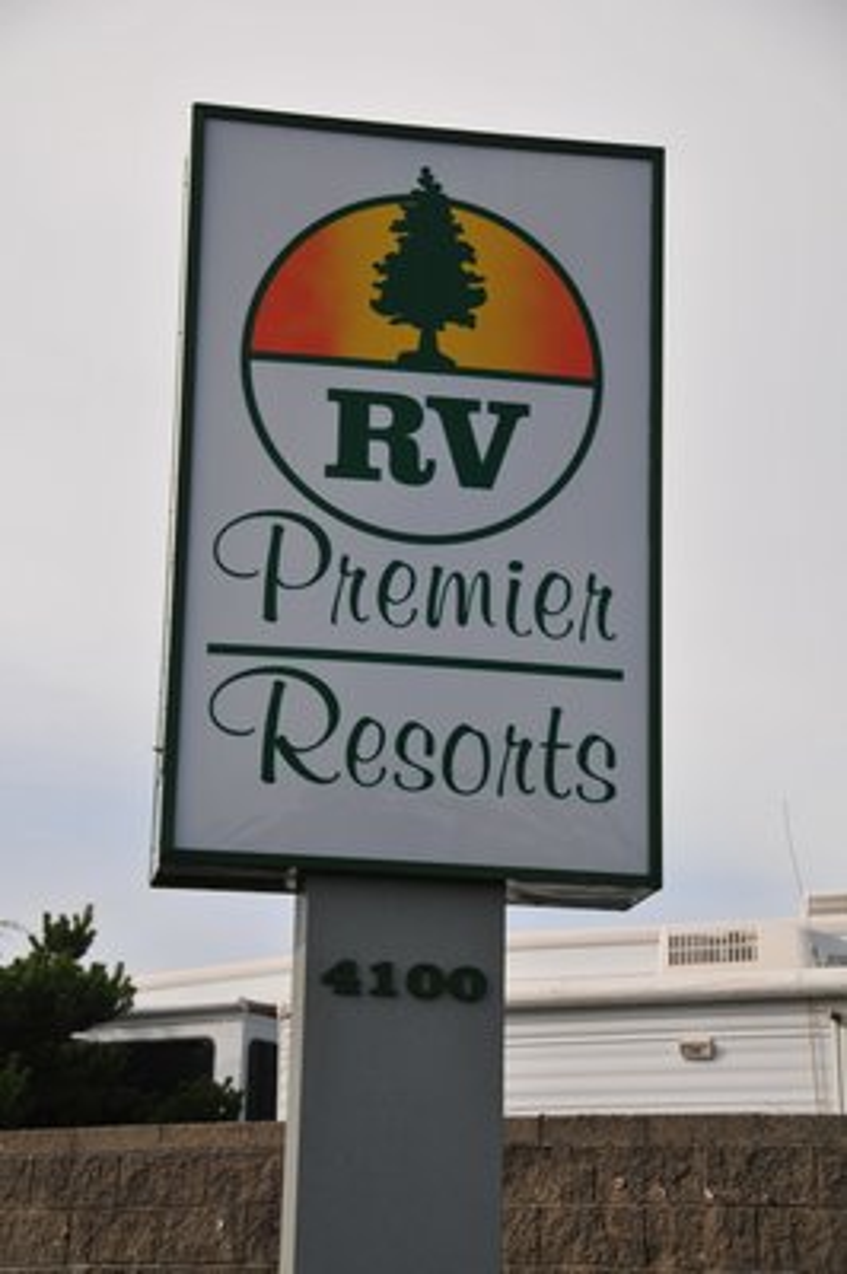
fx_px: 2651
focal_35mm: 75
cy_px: 637
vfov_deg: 27.0
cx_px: 424
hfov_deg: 18.2
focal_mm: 50
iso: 200
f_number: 4.8
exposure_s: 1/1600
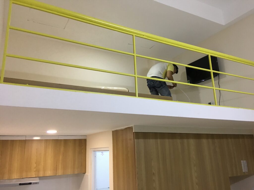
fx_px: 213
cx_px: 127
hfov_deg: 61.7
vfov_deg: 48.2
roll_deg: +3.2
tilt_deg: +16.6
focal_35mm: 29
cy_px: 95
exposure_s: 1/17
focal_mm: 4.15
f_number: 2.2
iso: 100
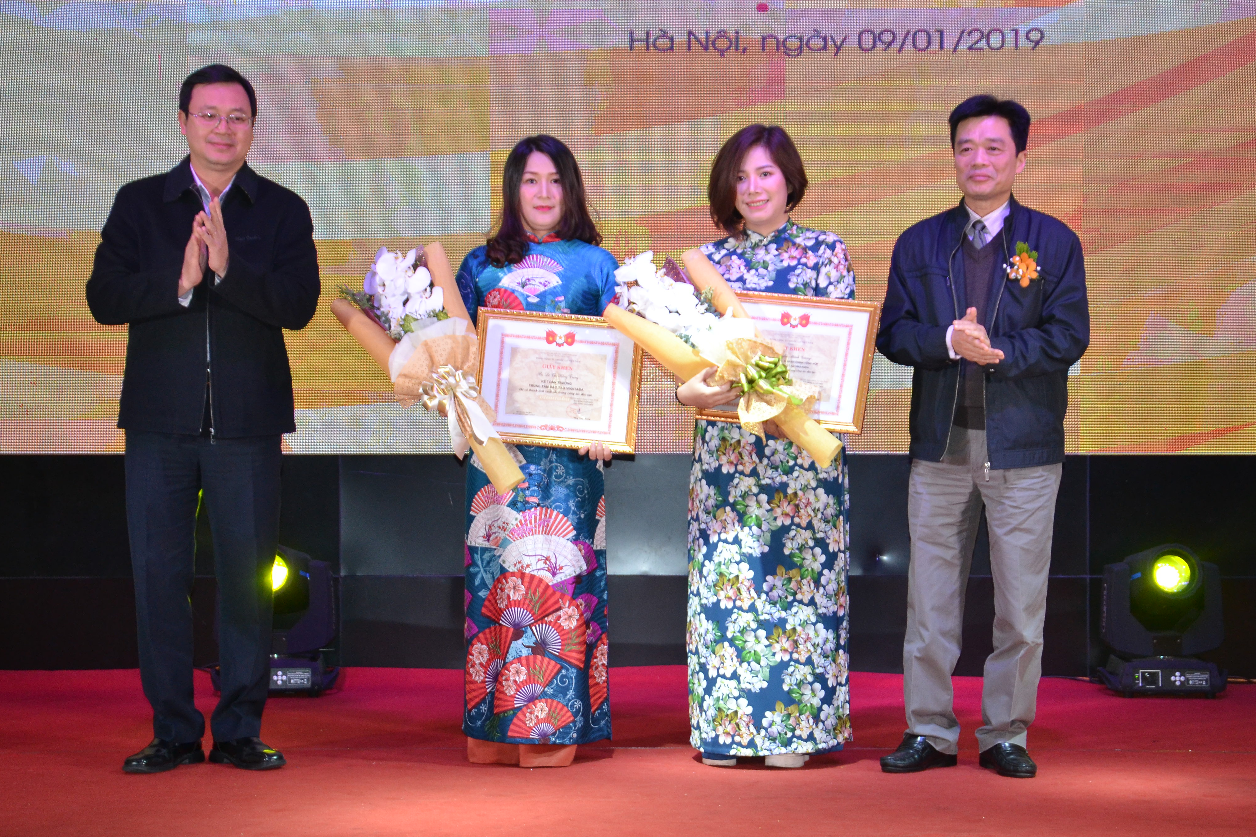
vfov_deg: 16.7
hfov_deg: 24.8
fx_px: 2861
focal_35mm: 82
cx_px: 694
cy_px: 399
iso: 800
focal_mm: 48
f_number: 4.8
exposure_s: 1/200
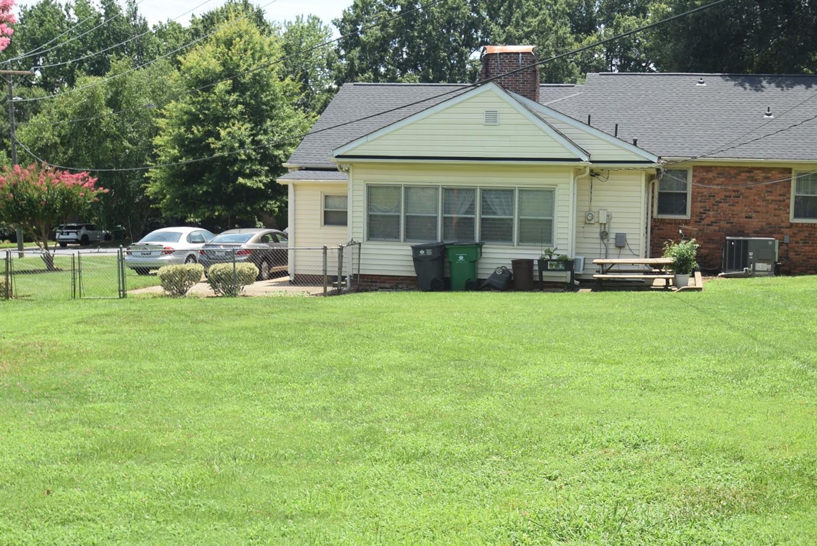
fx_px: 908
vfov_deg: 33.4
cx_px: 535
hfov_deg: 47.8
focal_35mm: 40
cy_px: 269
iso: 100
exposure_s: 1/200
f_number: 8
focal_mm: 20
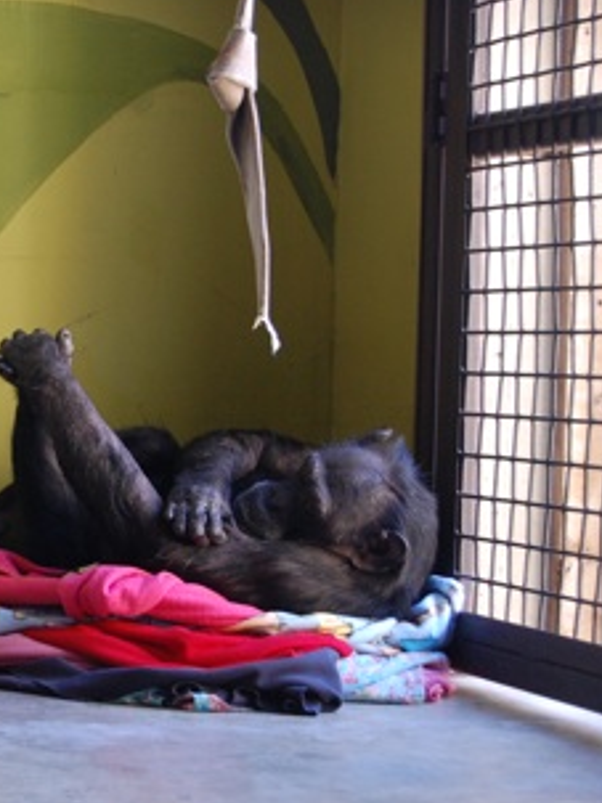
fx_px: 3058
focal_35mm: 132
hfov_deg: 11.1
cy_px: 407
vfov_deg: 15.0
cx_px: -29
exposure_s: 1/40
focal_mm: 55
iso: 800
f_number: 5.6
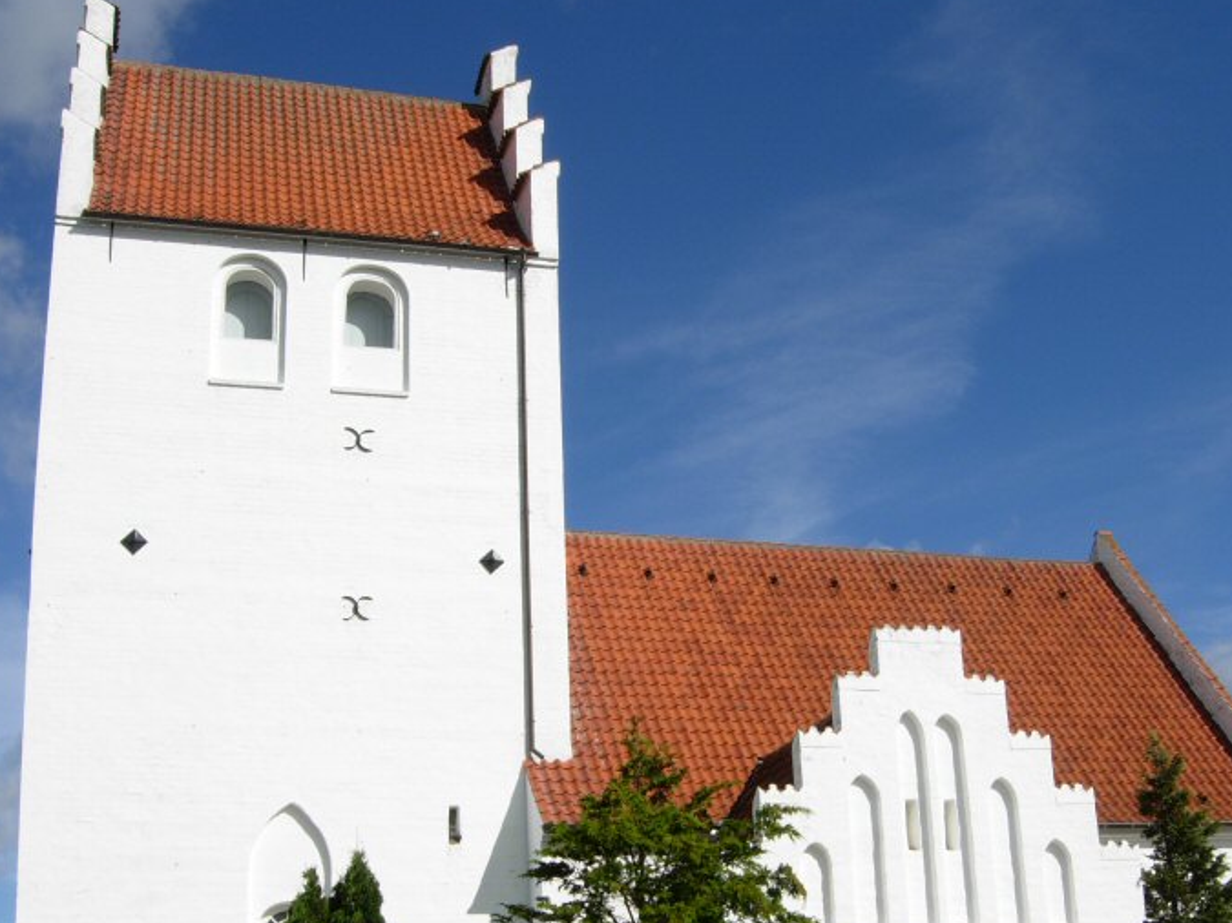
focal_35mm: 48
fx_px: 1708
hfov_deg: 39.5
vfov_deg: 30.1
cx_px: 737
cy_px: 596
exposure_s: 1/443
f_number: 6.8
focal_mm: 7.5
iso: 50
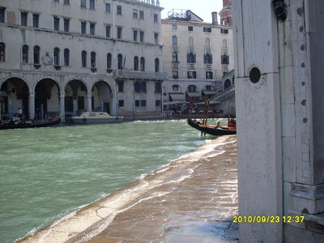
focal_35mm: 38
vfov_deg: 37.7
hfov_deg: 49.0
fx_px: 356
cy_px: 122
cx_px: 162
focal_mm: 6.3
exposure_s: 1/125
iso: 80
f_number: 8.4
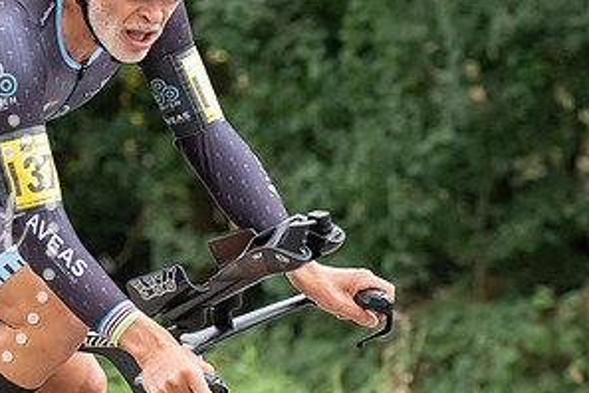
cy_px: 140
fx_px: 6740
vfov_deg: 3.3
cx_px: 180
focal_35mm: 412
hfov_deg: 5.0
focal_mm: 103
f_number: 4
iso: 1250
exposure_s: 1/1000
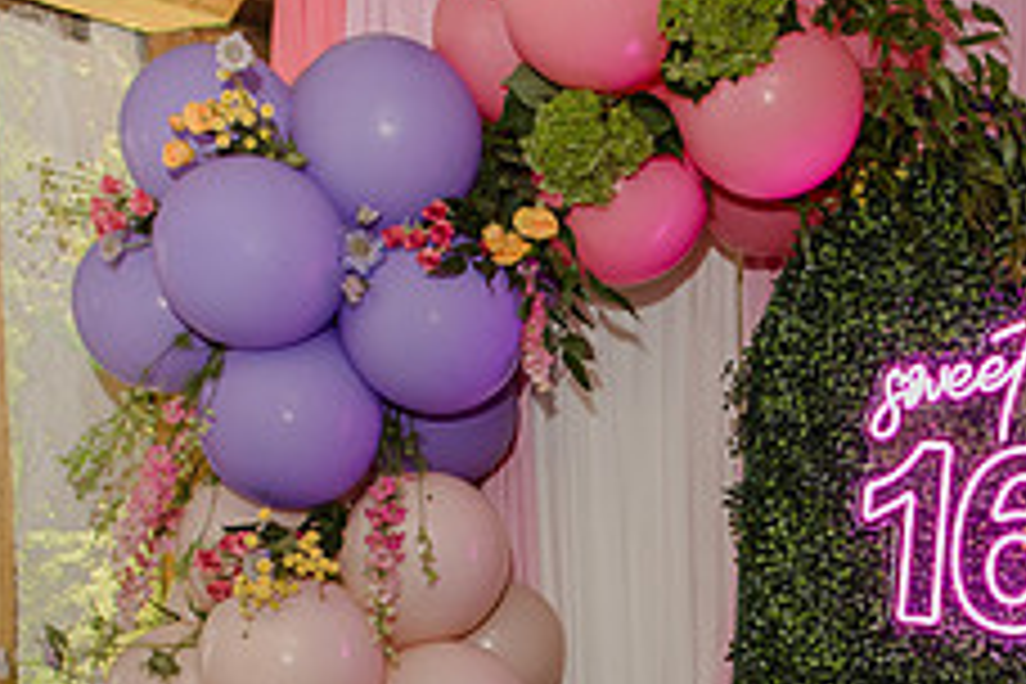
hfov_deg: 29.6
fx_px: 1909
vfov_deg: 19.6
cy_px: 711
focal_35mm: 67
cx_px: 775
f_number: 4.5
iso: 800
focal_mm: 24
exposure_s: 1/125
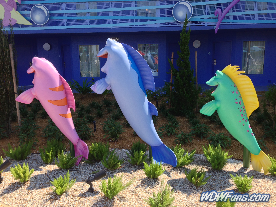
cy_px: 104
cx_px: 138
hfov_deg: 55.4
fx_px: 263
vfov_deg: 42.9
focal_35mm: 33
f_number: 2.4
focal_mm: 4.13
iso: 50
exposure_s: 1/547
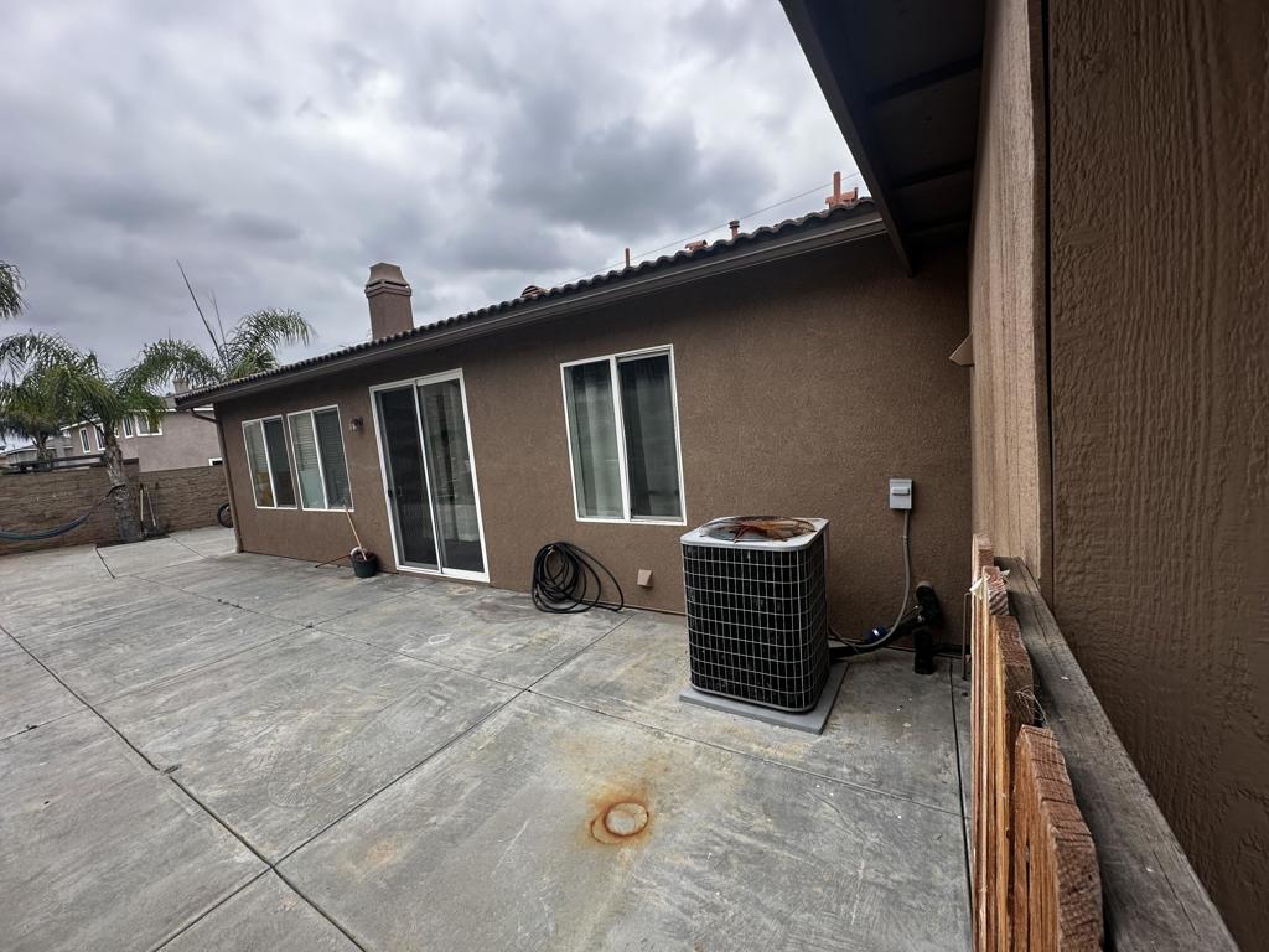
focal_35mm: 14
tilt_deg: -6.4
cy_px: 476
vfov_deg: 85.7
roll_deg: +4.9
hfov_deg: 102.1
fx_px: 513
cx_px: 634
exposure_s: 1/769
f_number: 2.2
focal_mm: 2.22
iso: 40
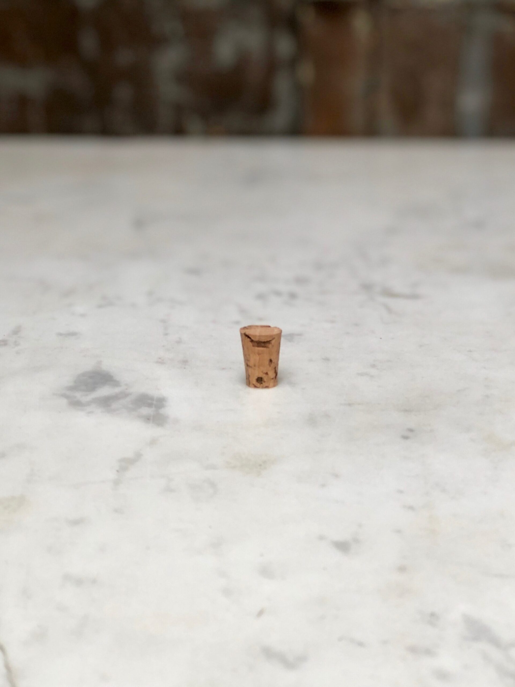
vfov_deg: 33.8
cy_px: 344
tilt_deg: -15.3
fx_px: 1131
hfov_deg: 25.7
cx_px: 258
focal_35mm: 57
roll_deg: +0.6
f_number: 2.8
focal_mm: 6.6
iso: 32
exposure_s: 1/50
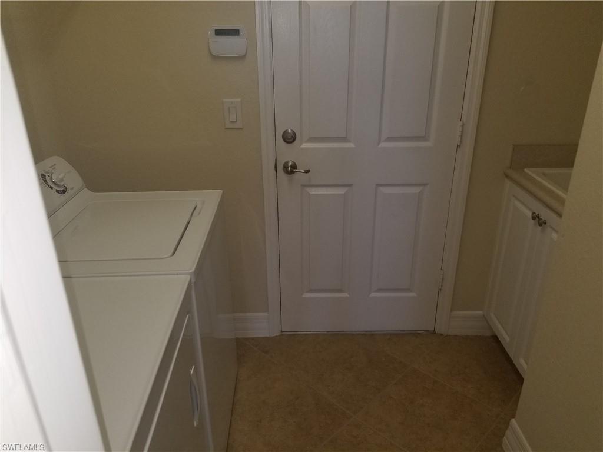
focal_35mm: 26
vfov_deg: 53.1
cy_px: 226
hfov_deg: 67.3
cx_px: 302
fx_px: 453
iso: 100
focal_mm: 4.3
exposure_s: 1/120
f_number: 1.7
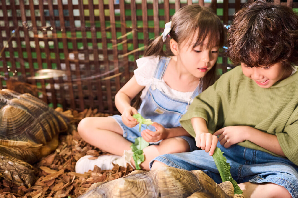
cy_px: 126
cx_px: 184
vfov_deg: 26.7
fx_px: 417
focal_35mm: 50
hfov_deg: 39.1
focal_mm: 34.3
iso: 1000
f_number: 2.8
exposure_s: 1/250
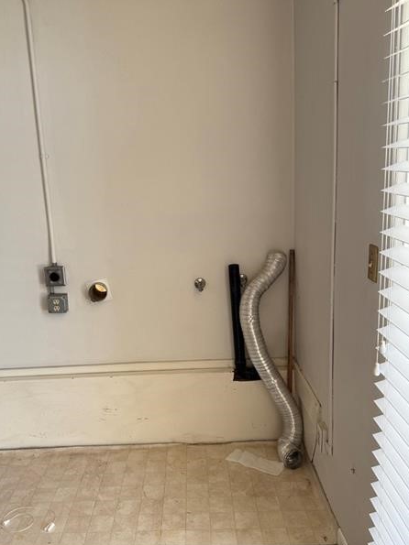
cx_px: 172
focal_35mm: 31
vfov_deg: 58.3
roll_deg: +5.6
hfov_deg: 45.3
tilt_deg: -10.6
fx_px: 489
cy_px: 291
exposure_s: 1/173
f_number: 1.78
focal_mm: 6.76
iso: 64
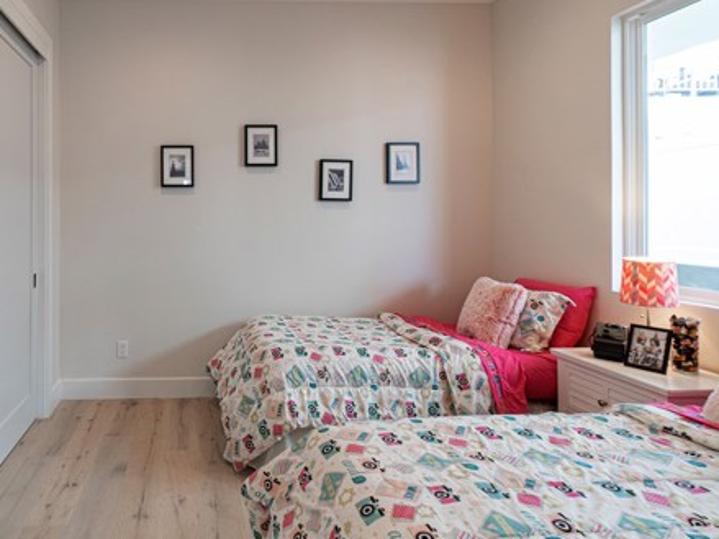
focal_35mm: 21
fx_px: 436
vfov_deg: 63.2
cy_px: 233
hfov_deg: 76.3
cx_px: 236
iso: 320
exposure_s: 1/8
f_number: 9
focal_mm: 10
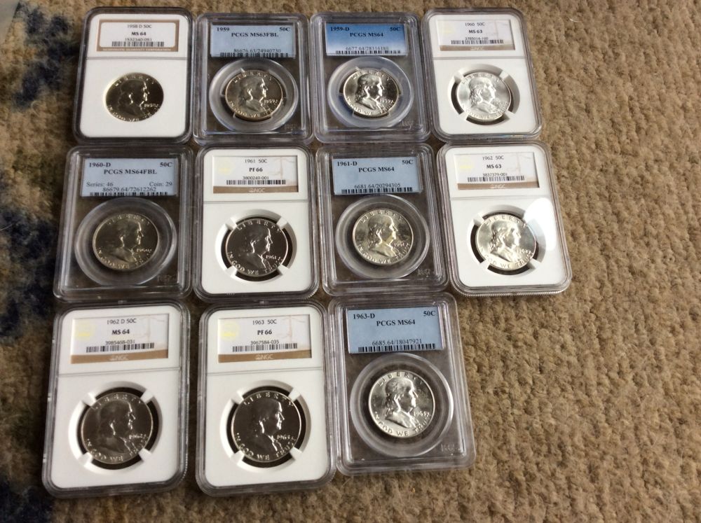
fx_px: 647
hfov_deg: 56.9
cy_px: 262
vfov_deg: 44.1
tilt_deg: -70.5
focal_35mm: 32
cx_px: 350
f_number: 2.4
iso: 32
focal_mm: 3.3
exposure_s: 1/24
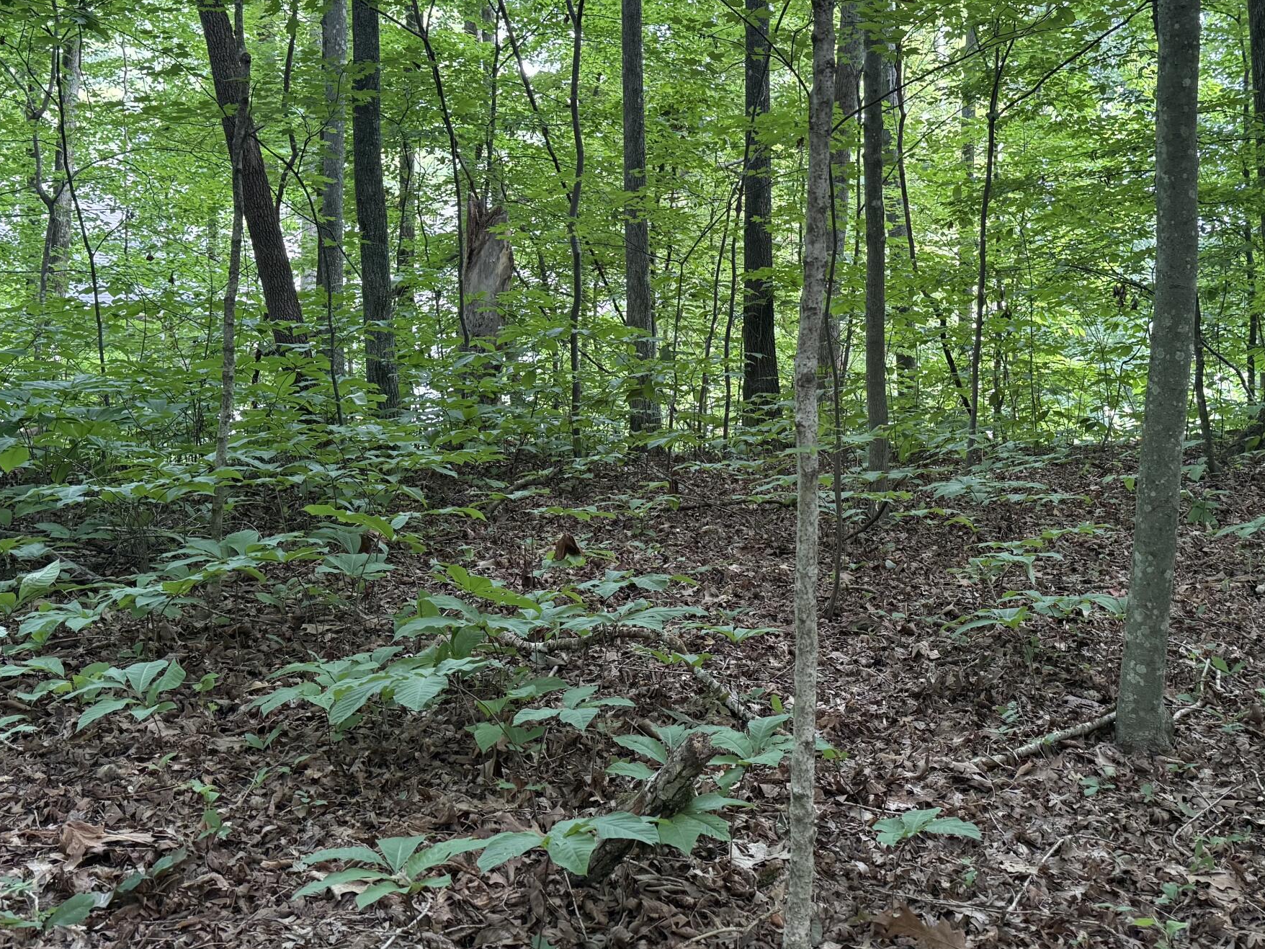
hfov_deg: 45.5
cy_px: 306
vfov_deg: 34.8
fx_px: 1498
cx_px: 763
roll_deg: -0.6
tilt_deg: -1.3
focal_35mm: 41
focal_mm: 6.76
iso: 200
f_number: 1.78
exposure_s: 1/101
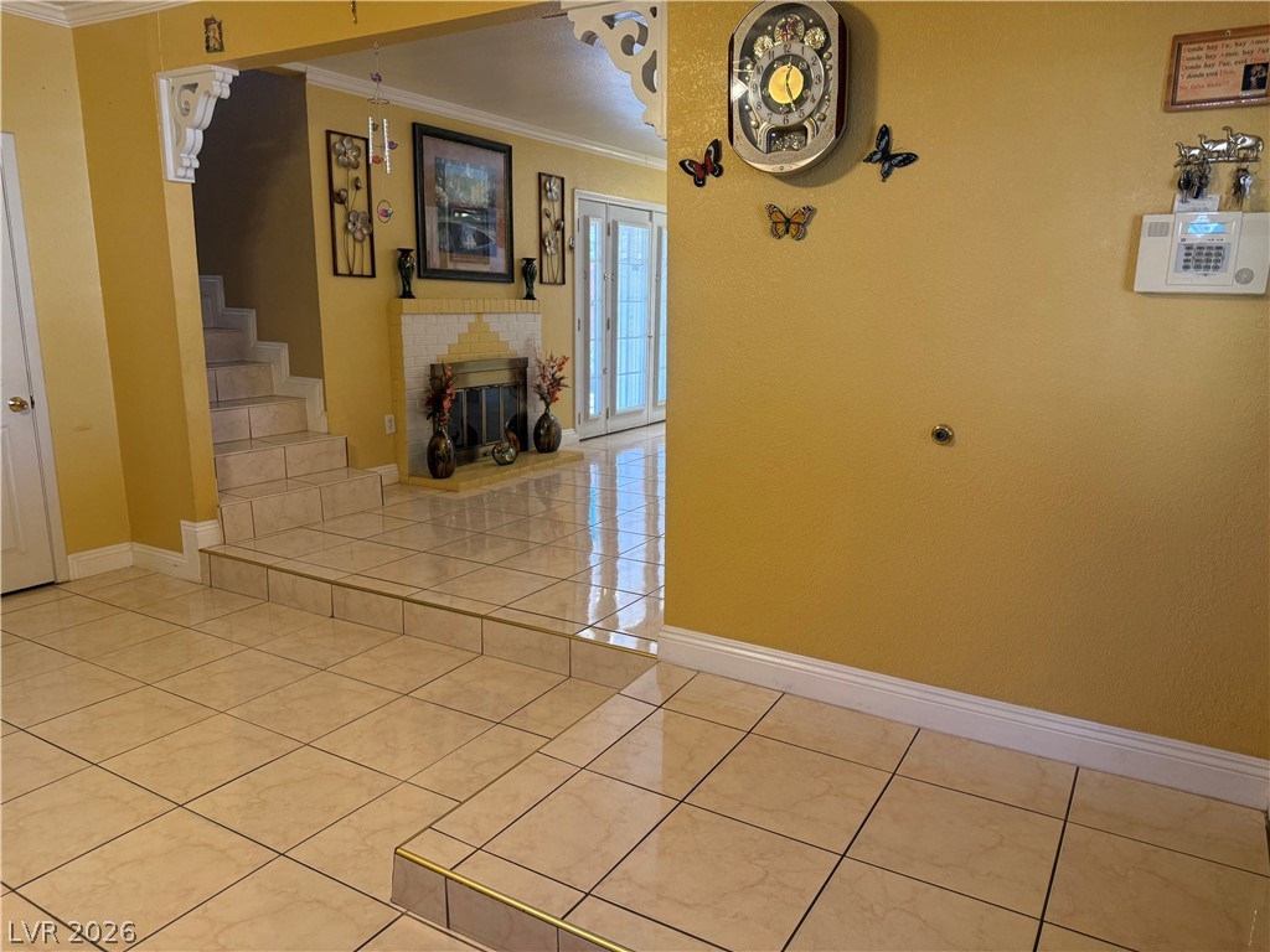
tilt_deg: -11.6
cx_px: 635
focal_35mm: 24
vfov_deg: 56.8
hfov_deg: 71.6
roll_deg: -0.8
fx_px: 881
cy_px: 476
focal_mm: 6.76
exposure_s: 1/60
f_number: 1.78
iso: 160
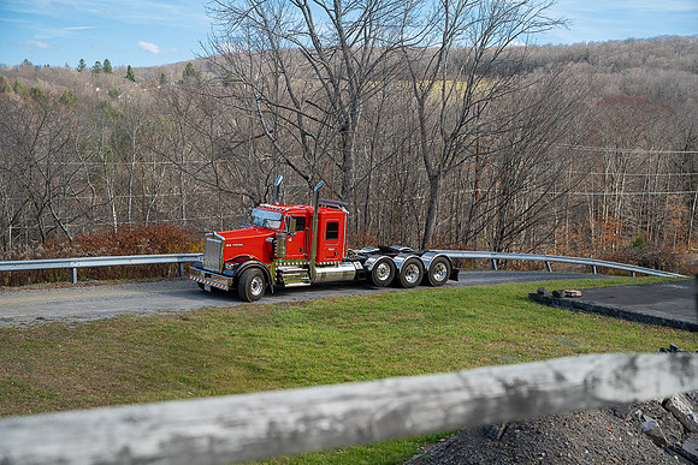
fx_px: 1067
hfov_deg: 36.2
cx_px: 349
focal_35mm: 55
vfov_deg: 24.6
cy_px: 232
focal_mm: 55
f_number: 3.5
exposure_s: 1/160
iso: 100
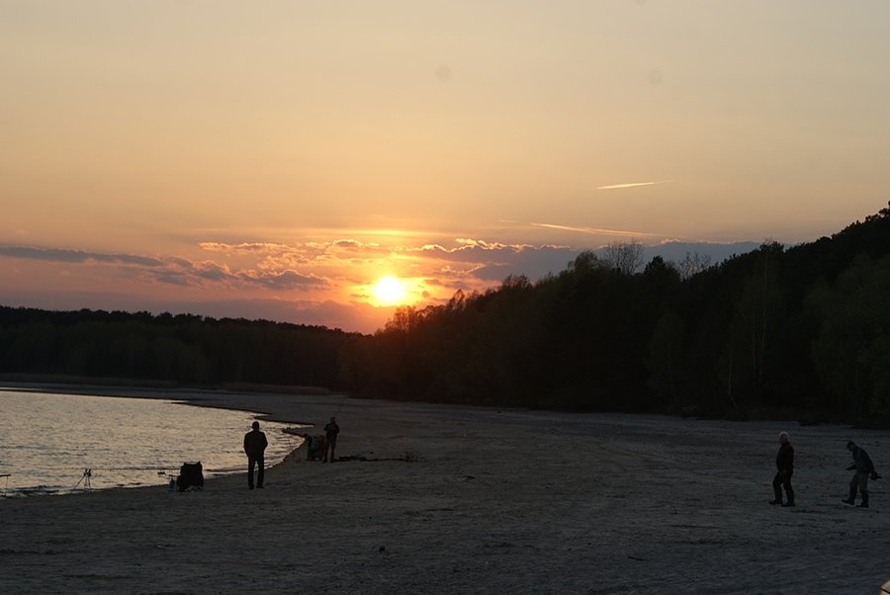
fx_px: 2598
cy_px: 298
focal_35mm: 105
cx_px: 445
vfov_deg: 13.1
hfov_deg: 19.4
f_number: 8
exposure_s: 1/125
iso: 100
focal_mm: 70
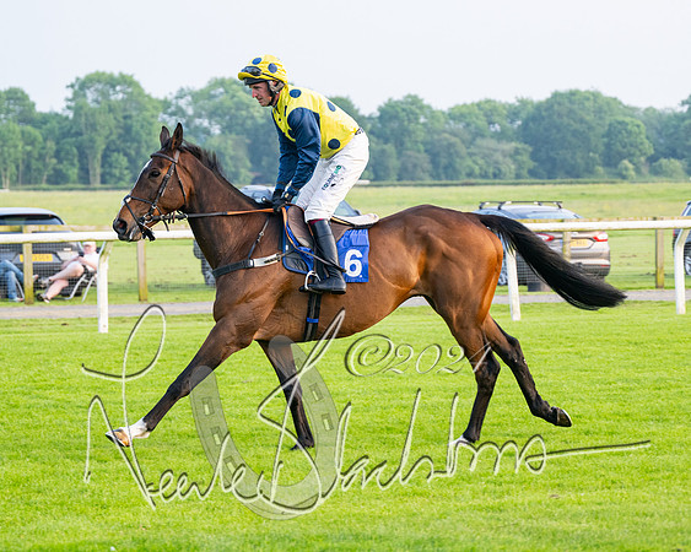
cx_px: 422
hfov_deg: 13.3
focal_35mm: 144
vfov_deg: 10.7
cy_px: 261
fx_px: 2954
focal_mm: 104
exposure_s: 1/640
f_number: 4
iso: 400
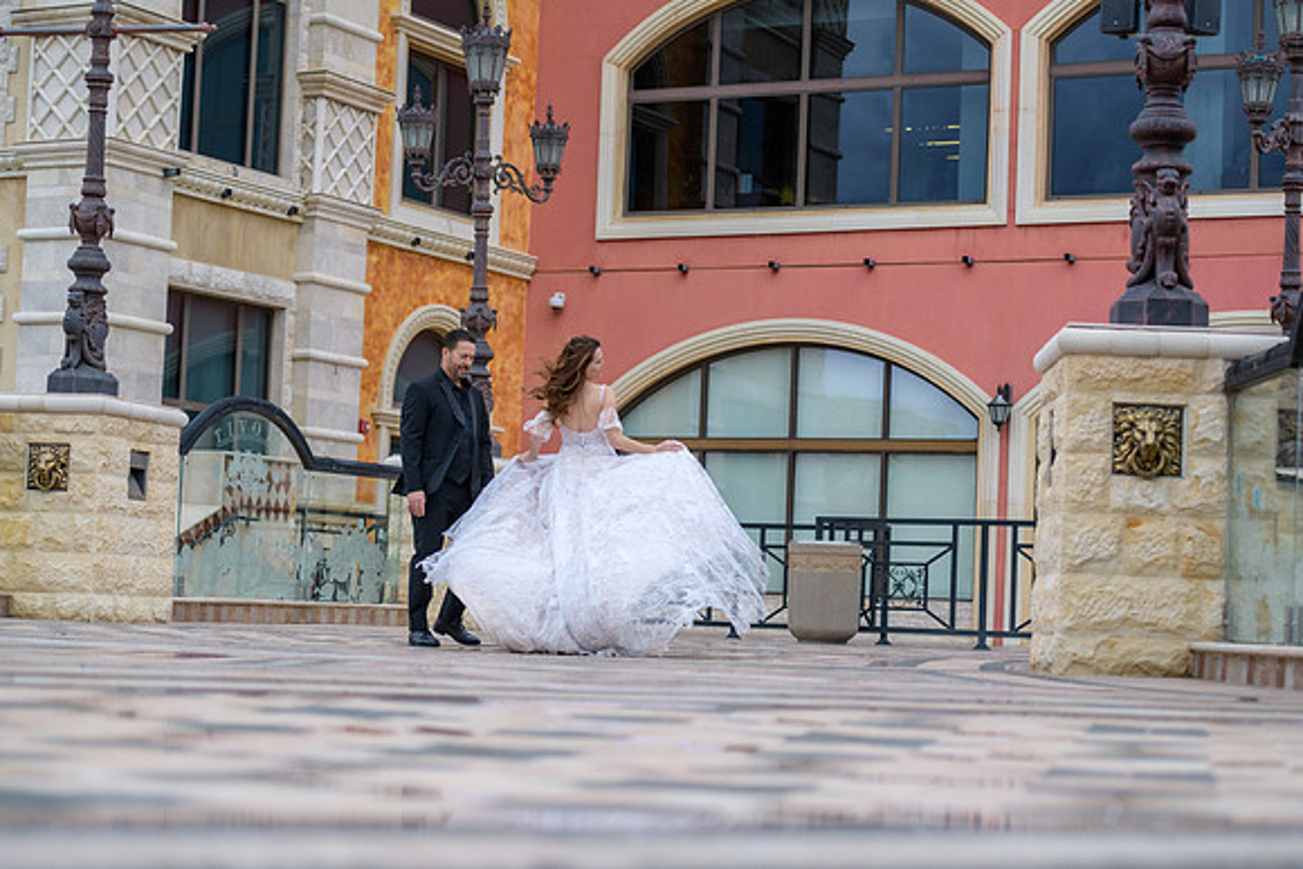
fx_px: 2606
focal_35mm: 72
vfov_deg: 18.9
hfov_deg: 28.1
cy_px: 434
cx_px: 652
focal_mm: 72
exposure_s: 1/3200
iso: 400
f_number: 2.8
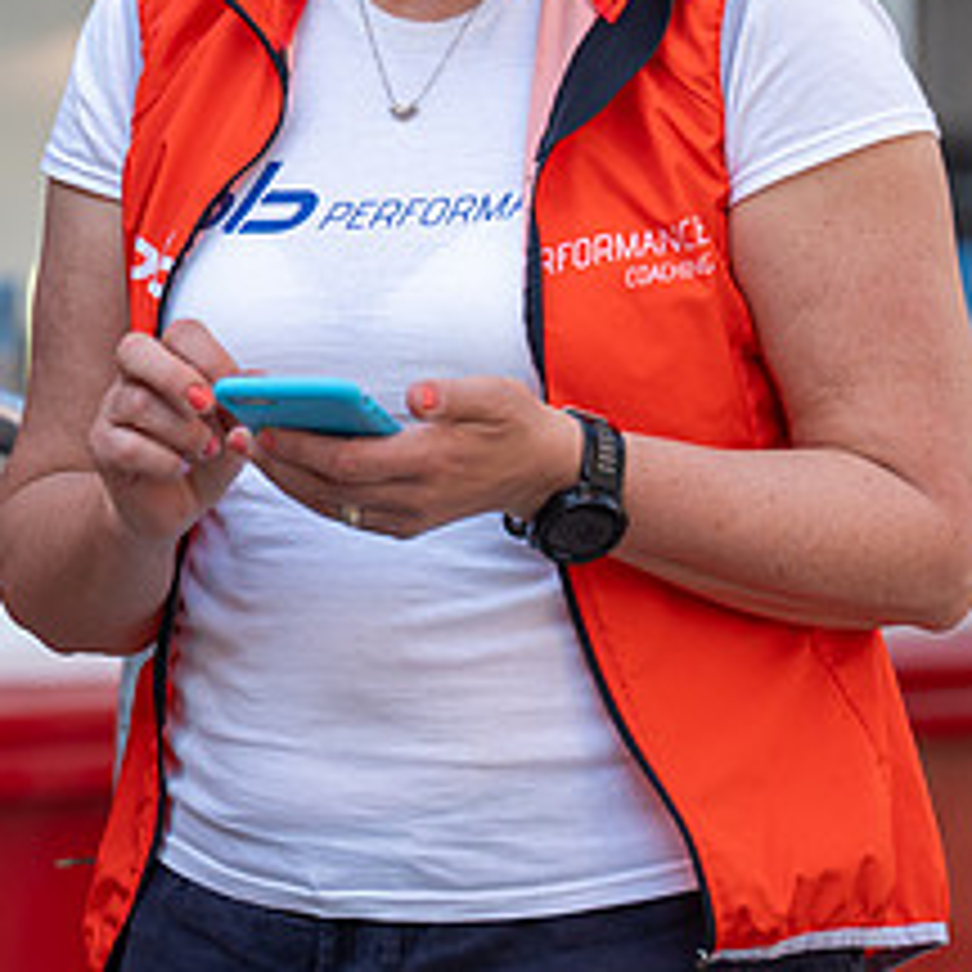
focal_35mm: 416
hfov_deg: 4.2
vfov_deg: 4.2
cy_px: 119
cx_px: -284
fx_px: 13216
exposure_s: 1/1000
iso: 640
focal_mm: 182
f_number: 4
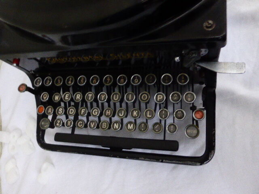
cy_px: 97
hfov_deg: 63.4
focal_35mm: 28
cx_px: 130
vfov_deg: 49.7
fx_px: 209
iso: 800
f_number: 3.4
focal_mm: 4.8
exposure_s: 1/10
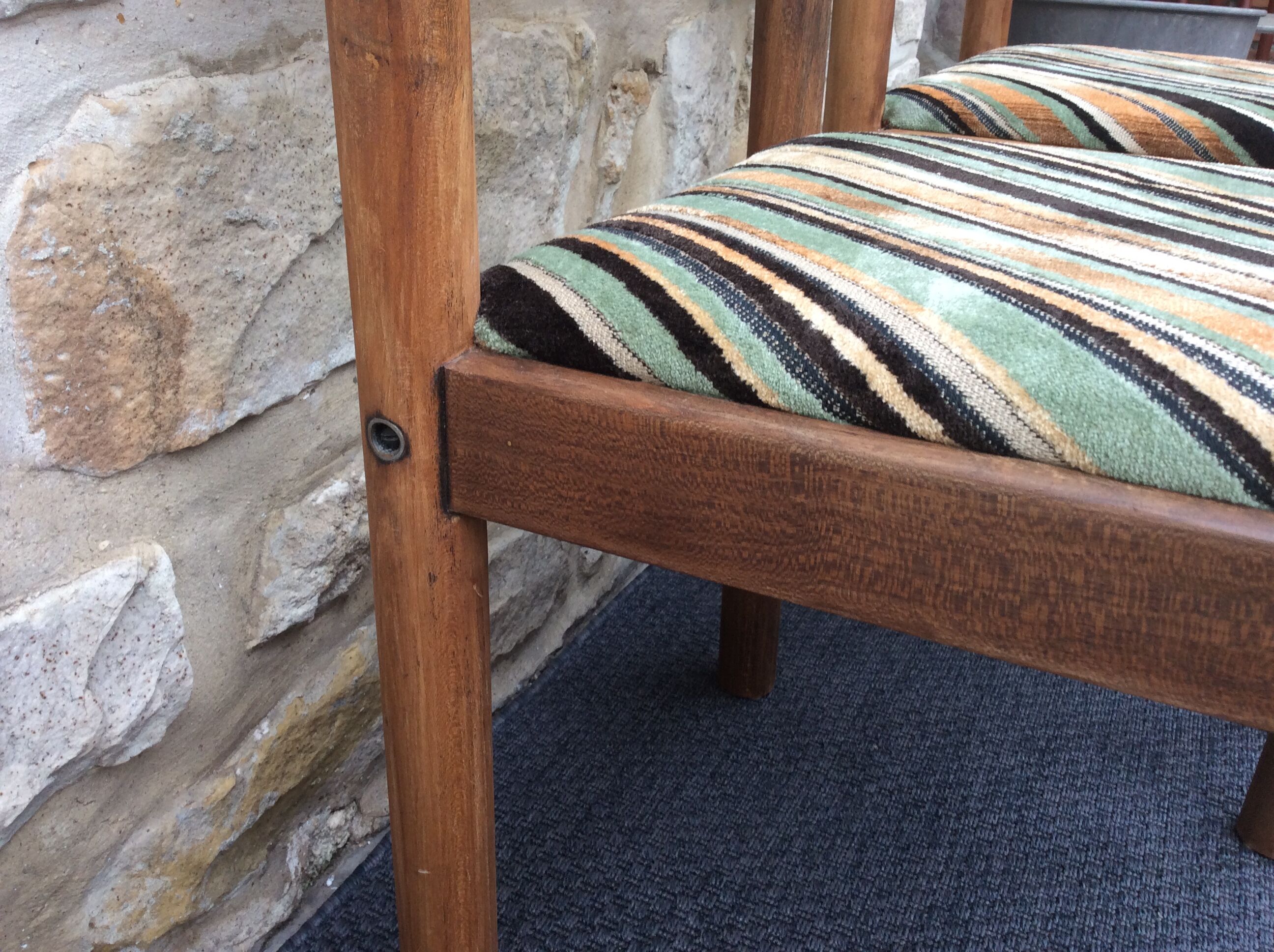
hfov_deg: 56.9
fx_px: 1176
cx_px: 637
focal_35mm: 32
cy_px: 476
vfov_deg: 44.1
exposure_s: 1/33
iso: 32
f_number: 2.4
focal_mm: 3.3
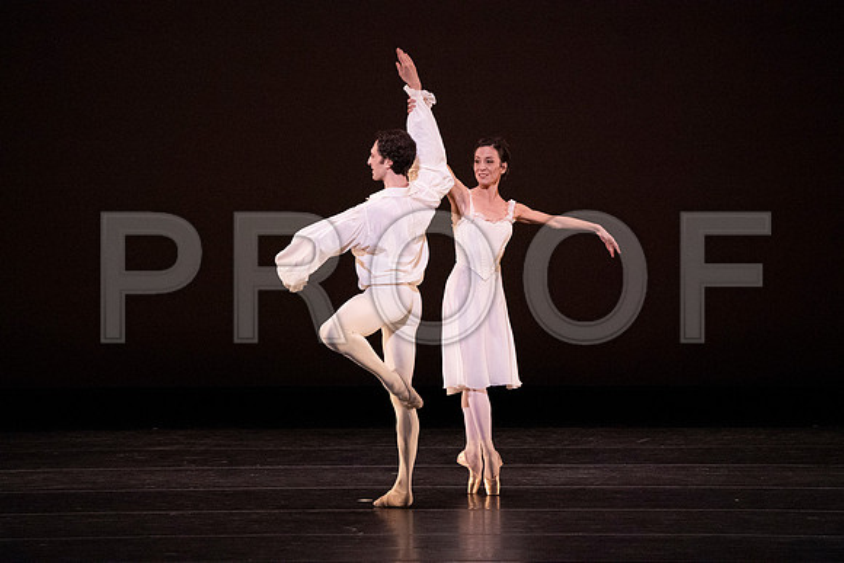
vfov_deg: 4.1
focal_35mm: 336
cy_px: 282
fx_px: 7879
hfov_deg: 6.1
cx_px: 422
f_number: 5.6
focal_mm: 336
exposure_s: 1/400
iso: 20000
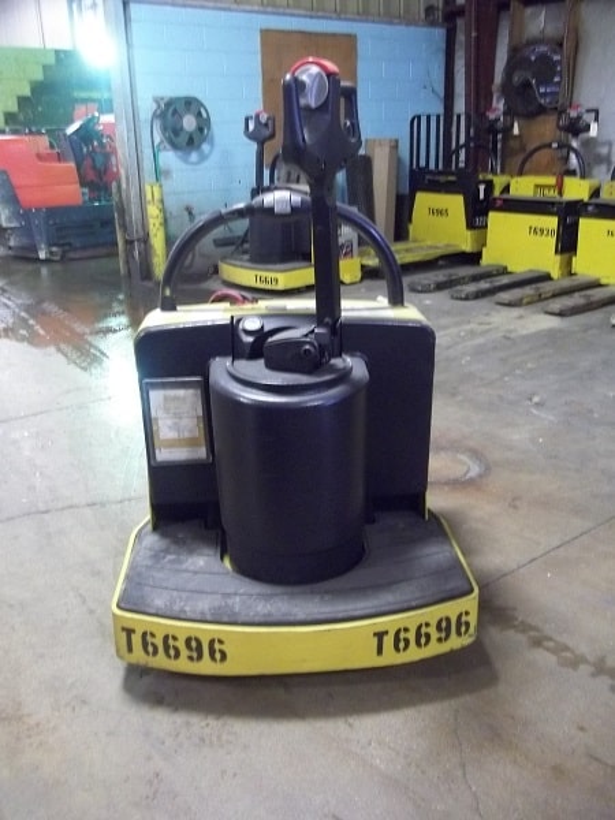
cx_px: 308
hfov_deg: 44.2
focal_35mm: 32
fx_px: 758
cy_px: 410
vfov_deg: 56.8
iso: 329
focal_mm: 5.7
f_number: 2.9
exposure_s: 1/8
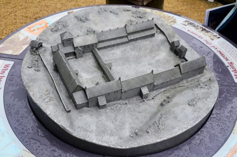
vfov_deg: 36.7
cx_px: 118
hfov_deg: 53.3
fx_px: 236
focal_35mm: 36
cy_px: 78
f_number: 7.1
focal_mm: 24
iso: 200
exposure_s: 1/160
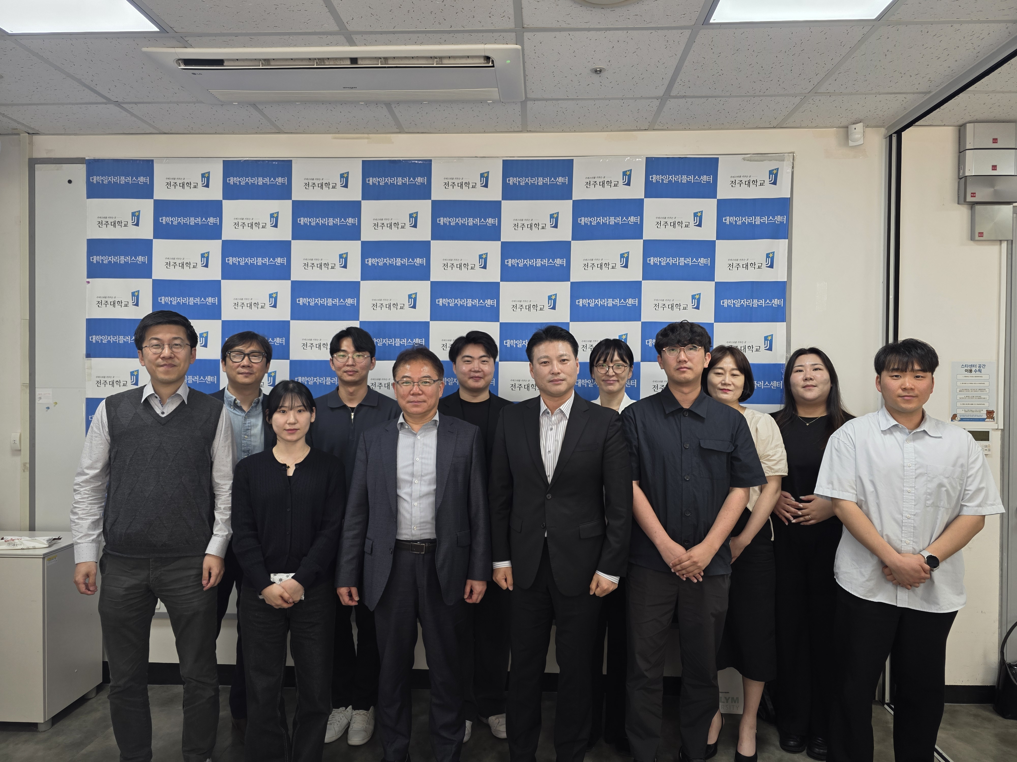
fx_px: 676
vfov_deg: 58.9
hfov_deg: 73.9
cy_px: 381
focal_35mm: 23
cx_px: 508
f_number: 1.7
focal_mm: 6.3
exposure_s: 1/120
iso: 100
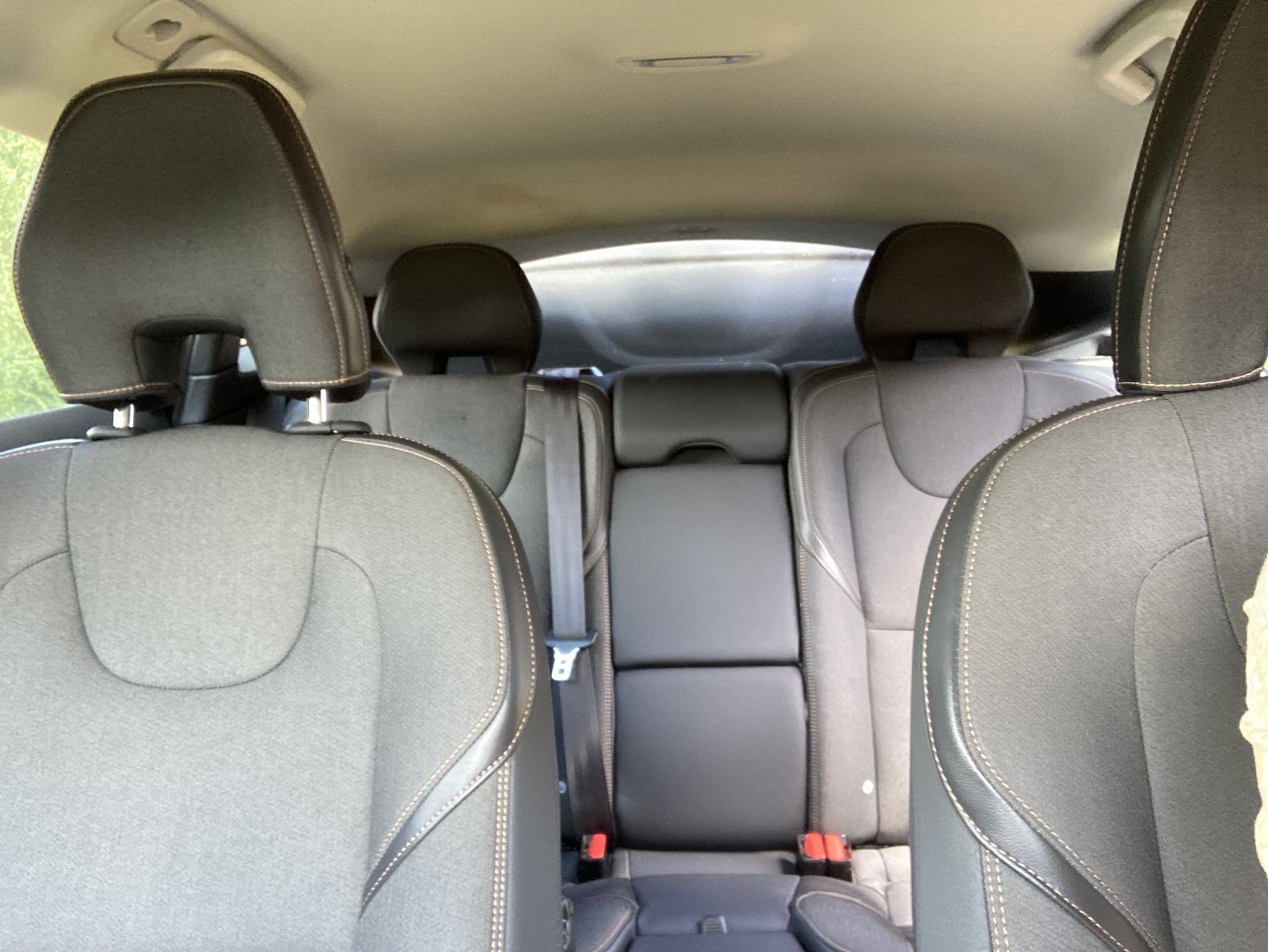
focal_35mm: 32
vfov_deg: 44.2
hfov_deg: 56.8
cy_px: 476
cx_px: 634
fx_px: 1173
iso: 200
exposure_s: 1/60
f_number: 2.2
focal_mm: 2.87
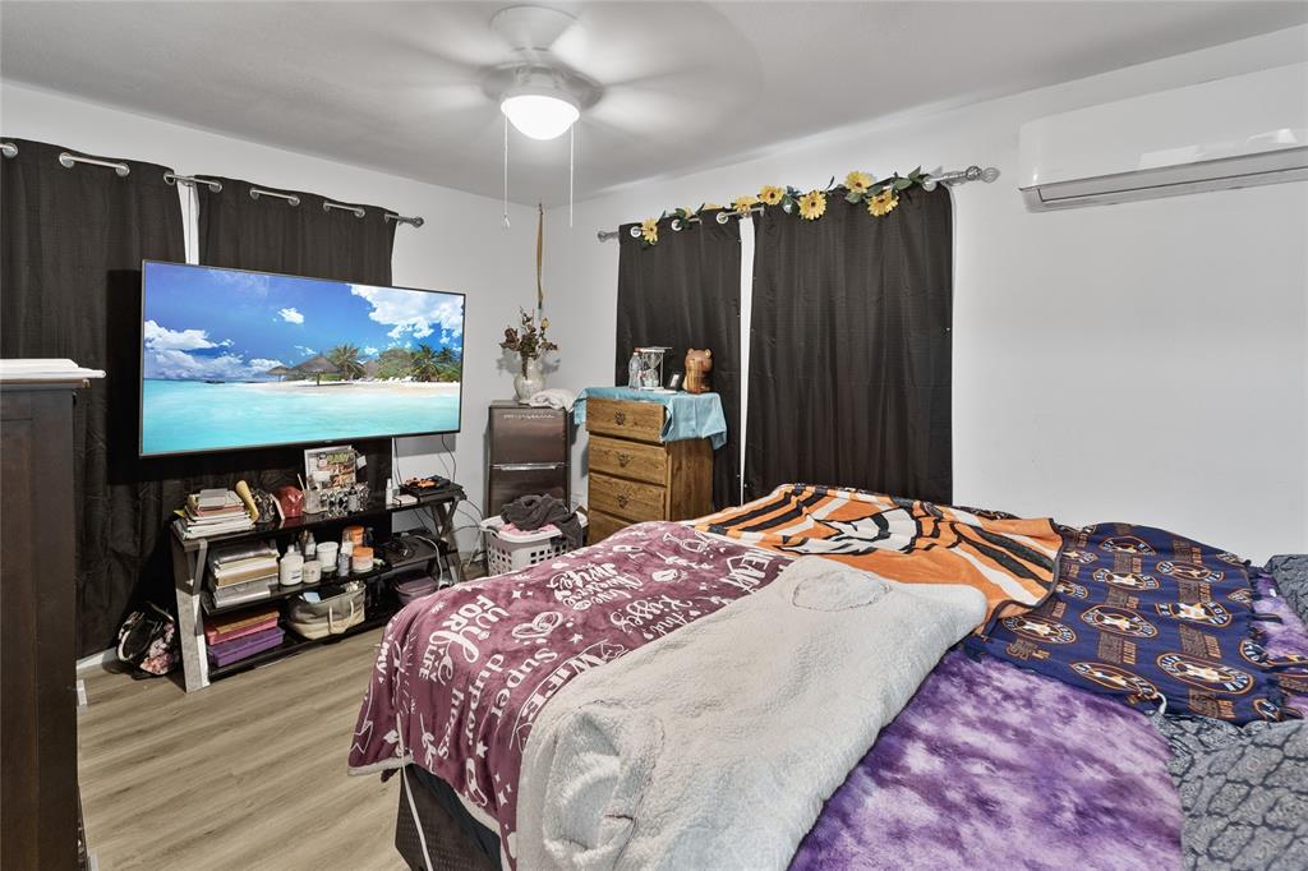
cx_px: 654
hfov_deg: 100.4
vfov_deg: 77.3
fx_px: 545
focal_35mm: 15
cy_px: 436
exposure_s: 1/13
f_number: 2.8
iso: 400
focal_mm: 10
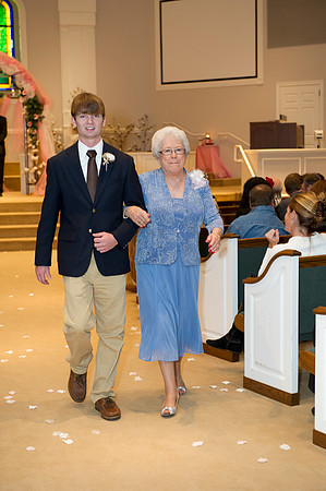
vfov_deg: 32.4
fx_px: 844
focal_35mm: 62
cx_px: 163
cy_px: 246
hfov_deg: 21.9
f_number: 4.5
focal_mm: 62
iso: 1600
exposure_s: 1/125
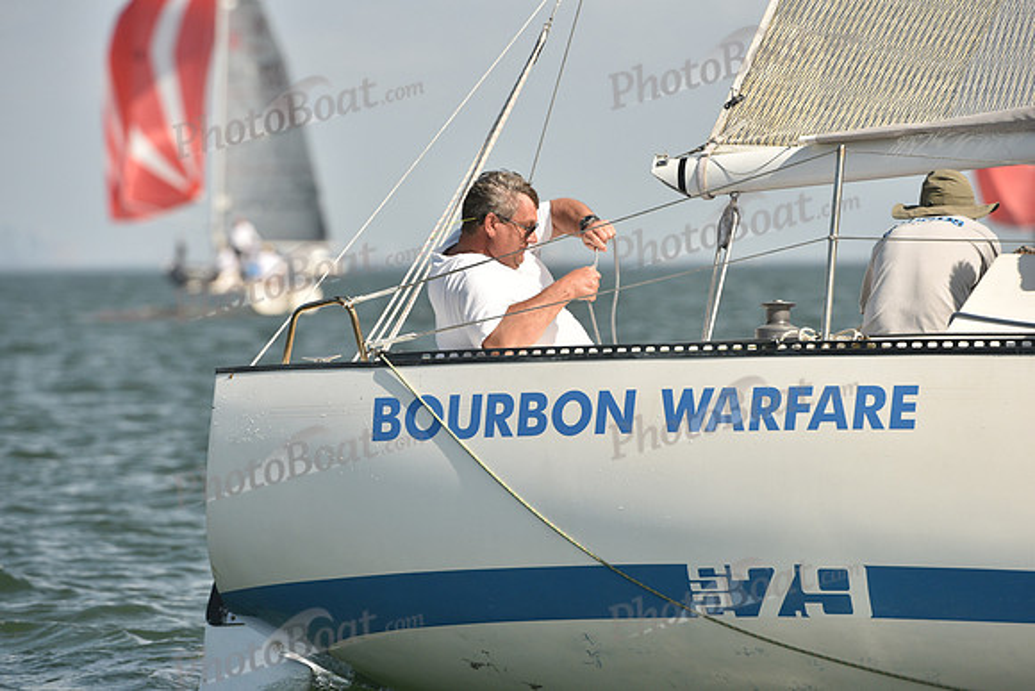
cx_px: 518
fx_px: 11502
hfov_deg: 5.2
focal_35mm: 400
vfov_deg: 3.4
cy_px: 346
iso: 400
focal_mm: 400
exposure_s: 1/1250
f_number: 9
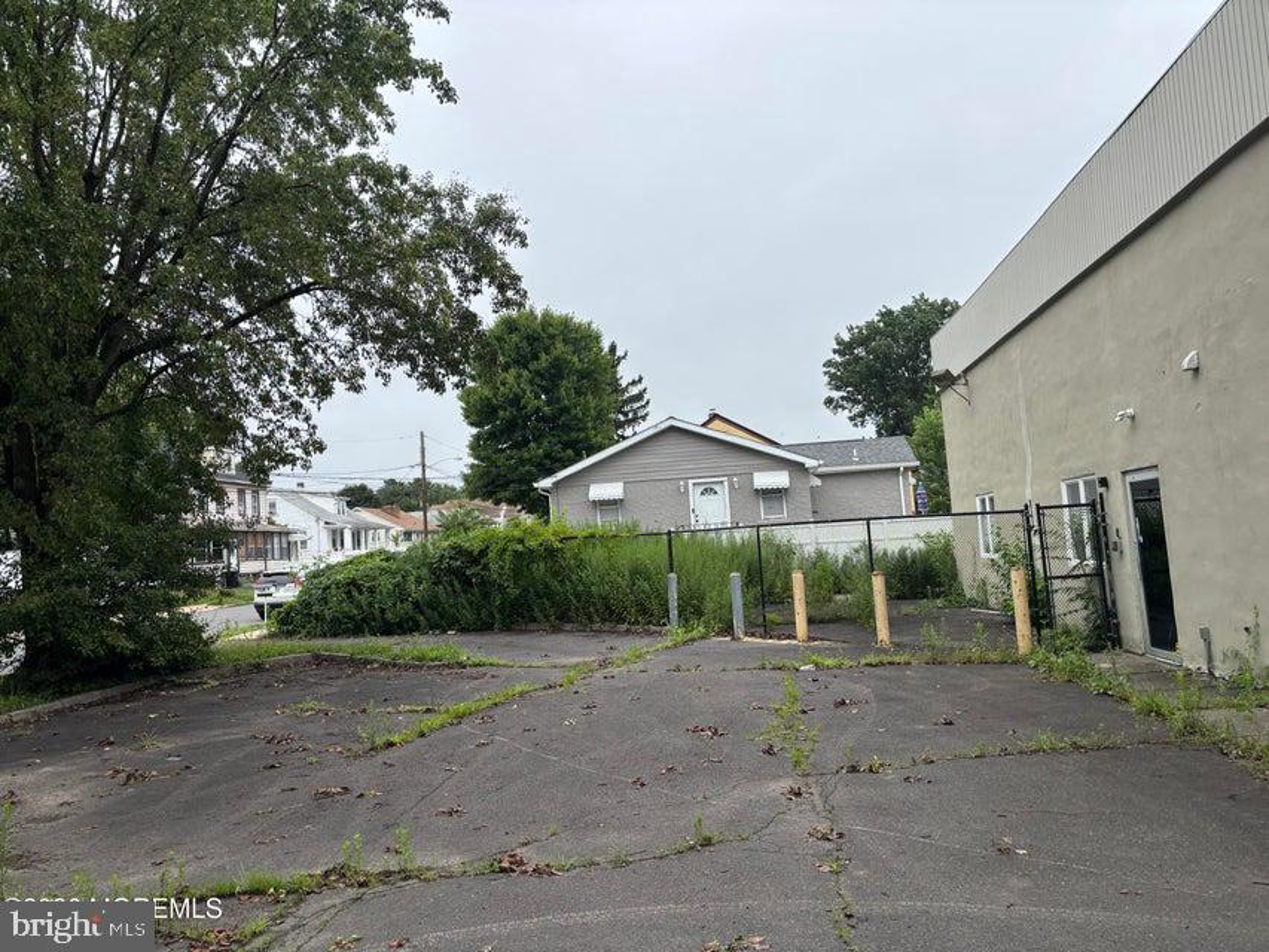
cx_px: 634
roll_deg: +3.7
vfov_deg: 53.1
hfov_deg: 67.3
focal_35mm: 26
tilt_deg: +5.3
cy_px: 476
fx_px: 953
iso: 50
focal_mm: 5.96
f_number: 1.6
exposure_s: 1/1949
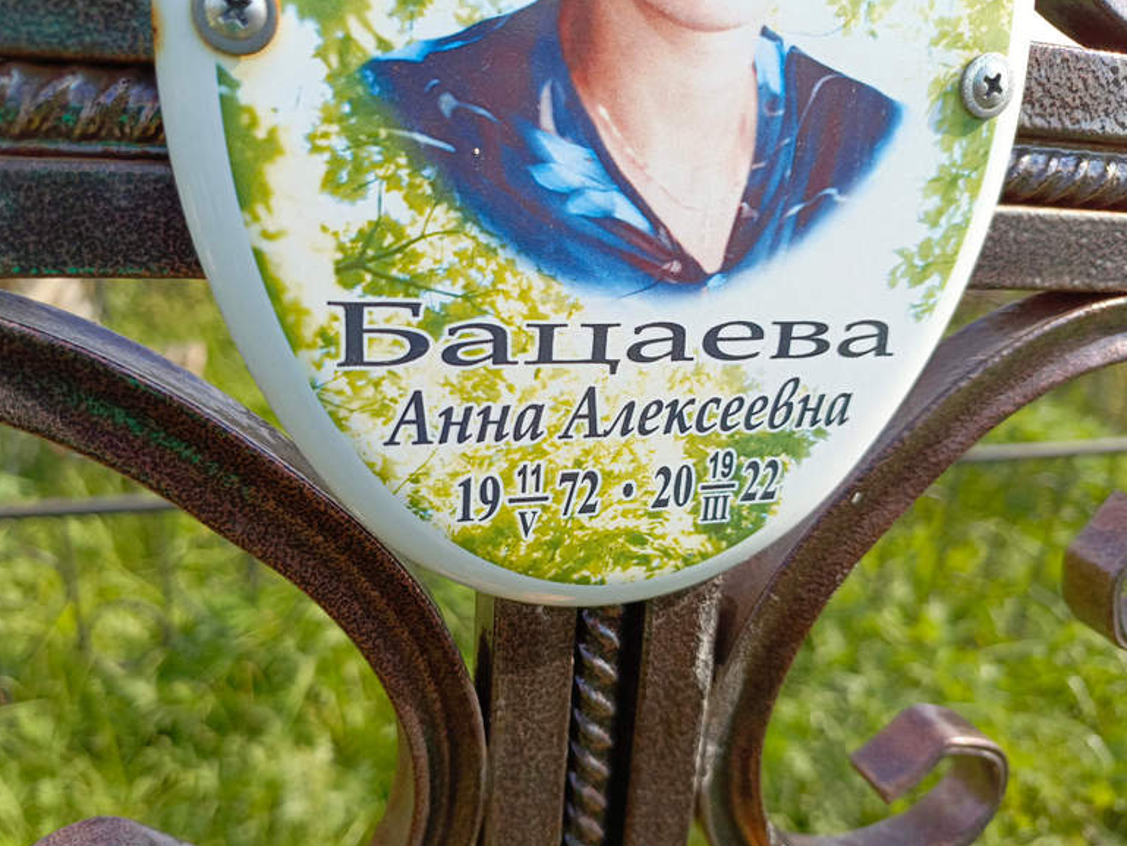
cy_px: 424
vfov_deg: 53.1
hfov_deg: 67.3
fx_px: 847
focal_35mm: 26
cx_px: 553
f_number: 1.69
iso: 108
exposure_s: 1/755
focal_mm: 4.76
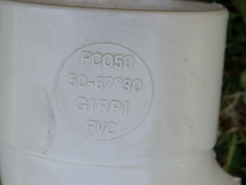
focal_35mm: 88
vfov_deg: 16.8
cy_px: 92
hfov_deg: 22.3
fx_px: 625
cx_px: 123
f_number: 4.8
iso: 80
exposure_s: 1/125
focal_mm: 15.8
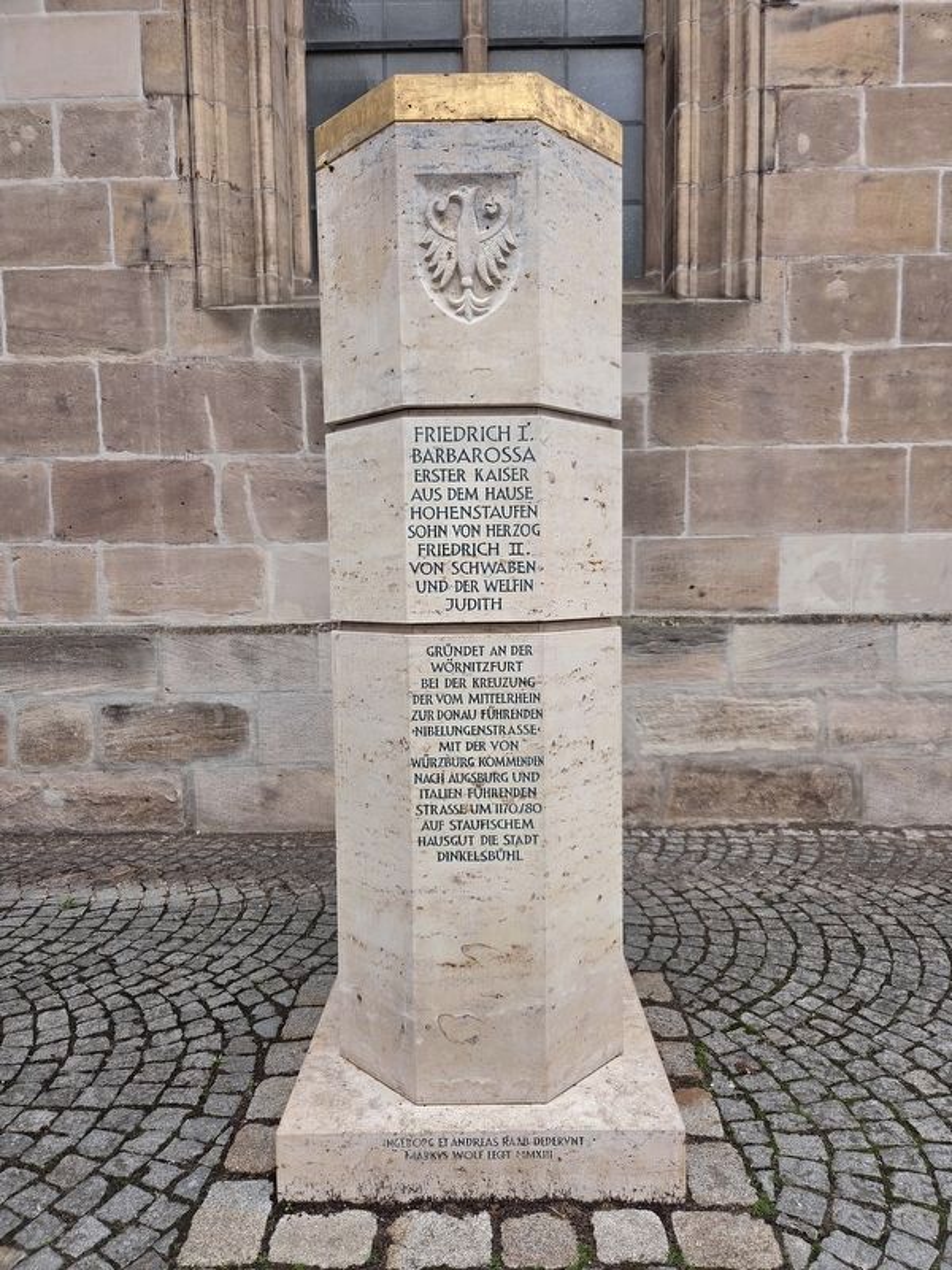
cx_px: 476
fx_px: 843
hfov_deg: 58.9
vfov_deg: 73.9
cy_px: 635
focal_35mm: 23
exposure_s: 1/359
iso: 50
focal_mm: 5.4
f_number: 1.8
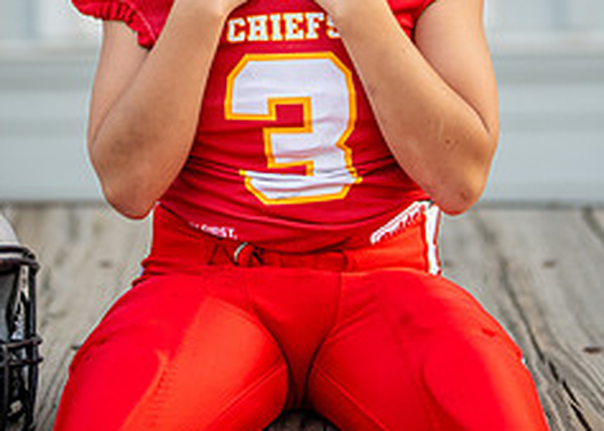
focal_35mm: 140
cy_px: -75
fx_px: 2400
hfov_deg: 14.3
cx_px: 298
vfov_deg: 10.1
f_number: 1.2
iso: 200
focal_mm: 50
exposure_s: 1/2000
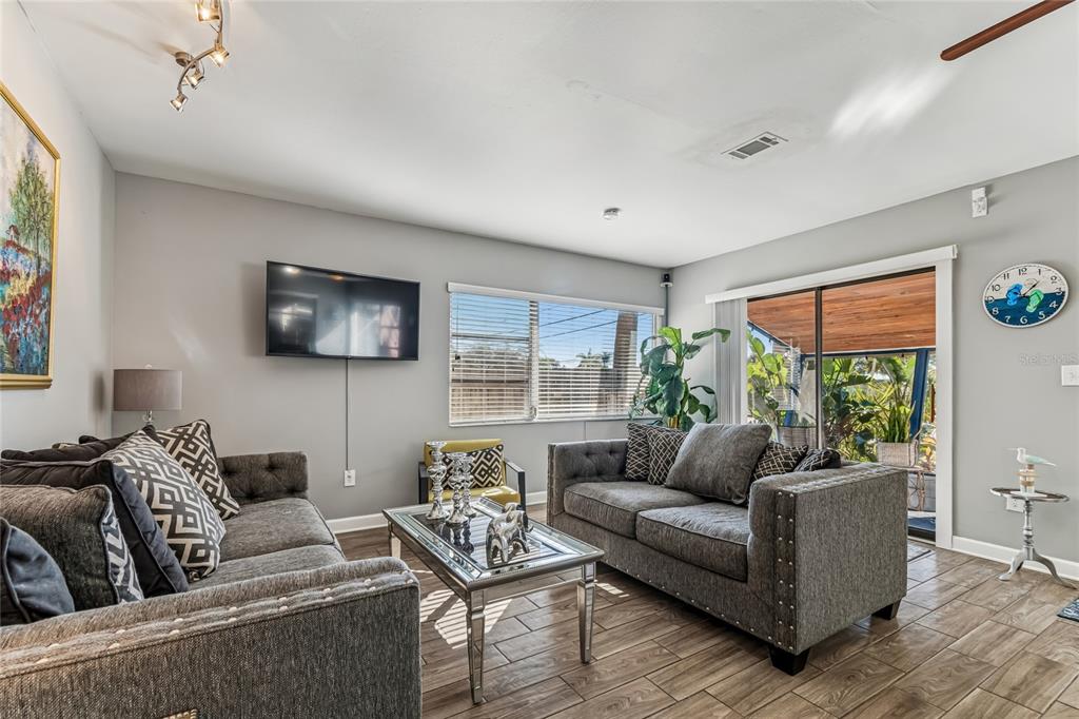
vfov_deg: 77.3
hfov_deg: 100.4
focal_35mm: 15
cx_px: 540
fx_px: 449
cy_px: 360
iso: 100
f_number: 7.1
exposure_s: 1/20
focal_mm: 10
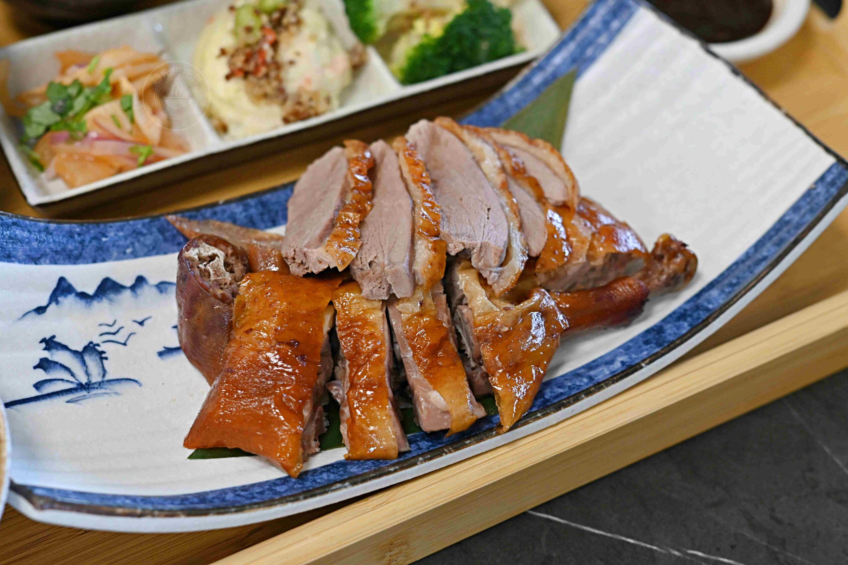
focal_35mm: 76
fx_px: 1790
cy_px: 279
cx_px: 429
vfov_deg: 17.9
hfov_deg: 26.7
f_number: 3.2
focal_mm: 50
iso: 560
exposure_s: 1/200
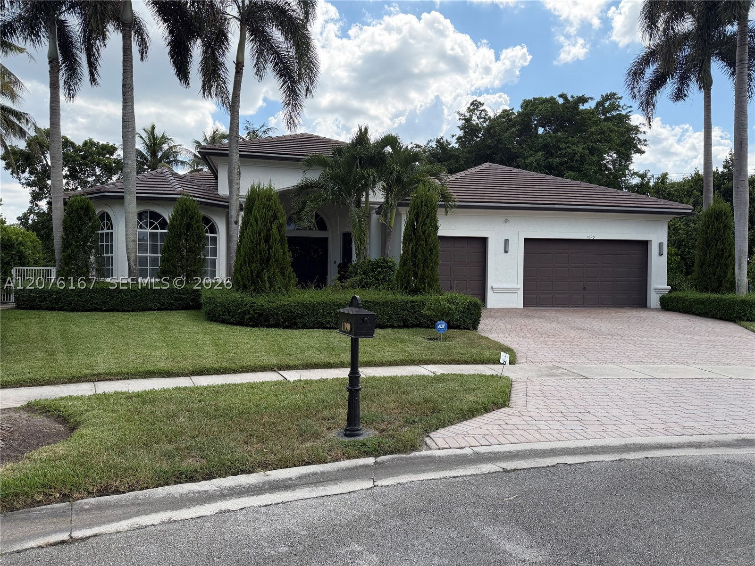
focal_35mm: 24
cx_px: 378
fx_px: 523
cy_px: 283
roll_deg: -0.2
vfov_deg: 56.8
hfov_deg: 71.6
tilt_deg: -0.3
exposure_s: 1/2801
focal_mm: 6.76
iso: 100
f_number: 1.78
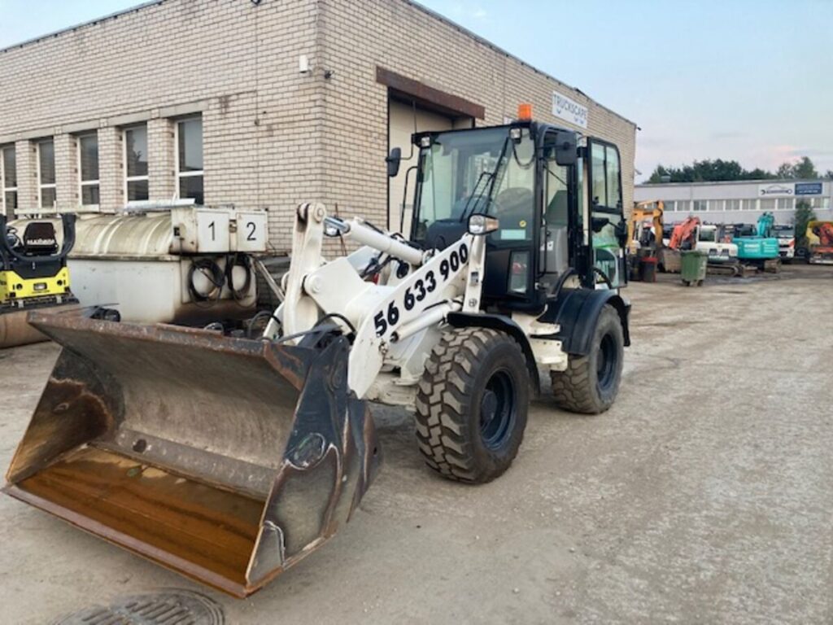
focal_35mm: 28
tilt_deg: -4.0
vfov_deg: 49.7
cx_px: 416
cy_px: 312
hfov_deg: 63.4
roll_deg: -0.8
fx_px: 674
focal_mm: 3.99
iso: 80
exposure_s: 1/92
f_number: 1.8
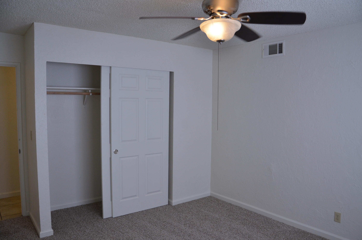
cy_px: 120
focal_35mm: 27
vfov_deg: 47.7
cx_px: 181
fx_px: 271
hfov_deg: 67.5
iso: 400
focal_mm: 18
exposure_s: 1/100
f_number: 5
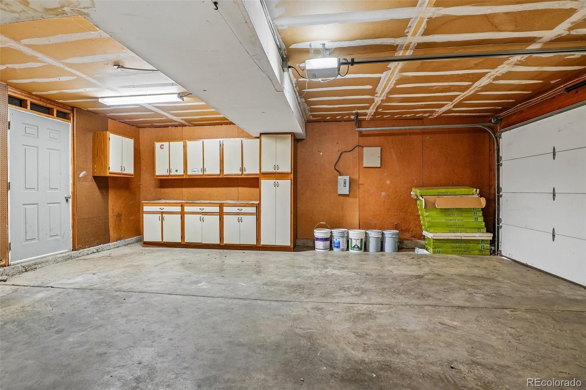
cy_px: 195
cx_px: 293
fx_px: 269
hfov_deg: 95.0
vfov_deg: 72.0
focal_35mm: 16
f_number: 8
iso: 500
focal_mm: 11
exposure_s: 1/4
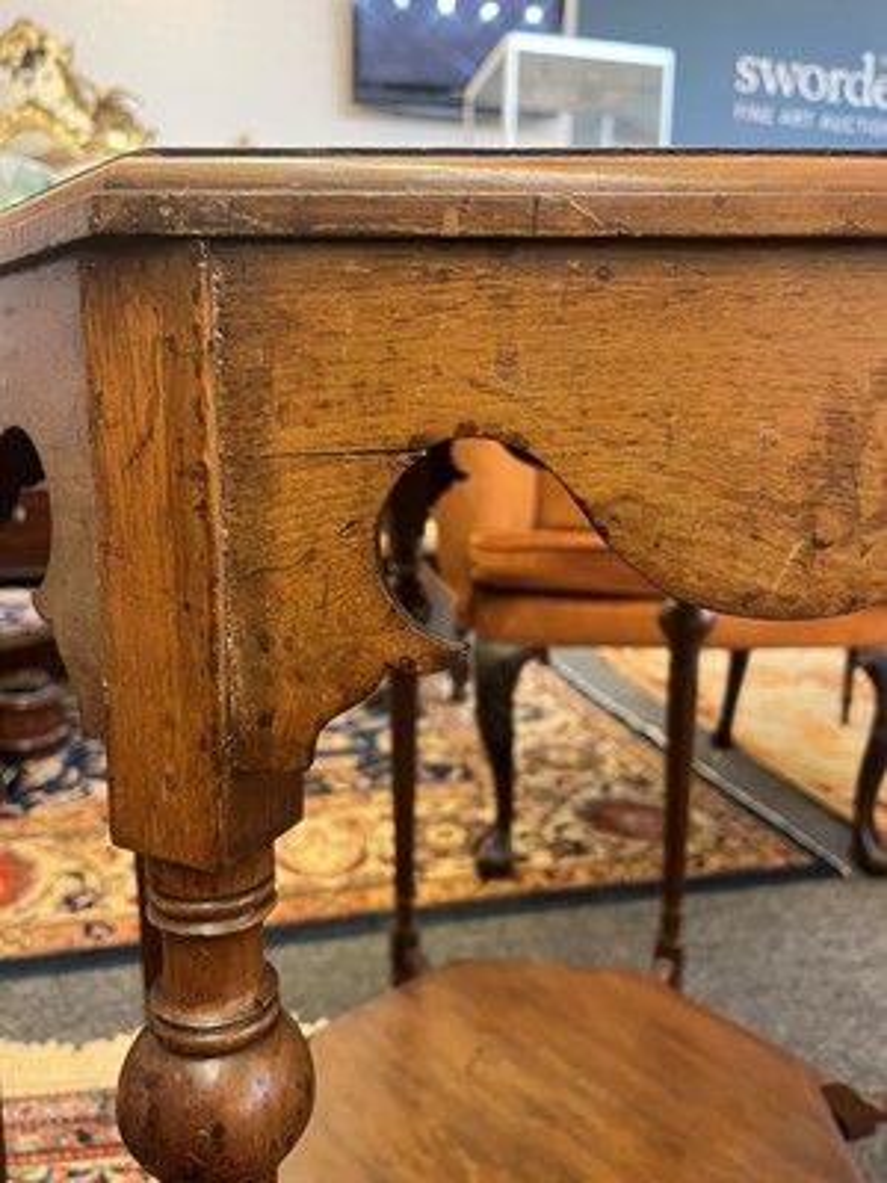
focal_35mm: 26
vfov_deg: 67.3
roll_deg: -0.3
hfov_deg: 53.1
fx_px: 888
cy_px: 592
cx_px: 444
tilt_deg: -10.5
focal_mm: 5.1
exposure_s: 1/33
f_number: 1.6
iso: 400
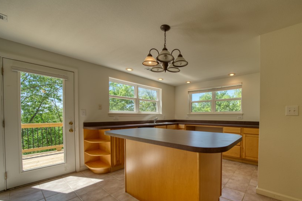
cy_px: 119
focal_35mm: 15
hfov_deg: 99.3
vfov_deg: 76.6
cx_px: 178
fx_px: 126
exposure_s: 1/60
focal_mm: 12
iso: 200
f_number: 4
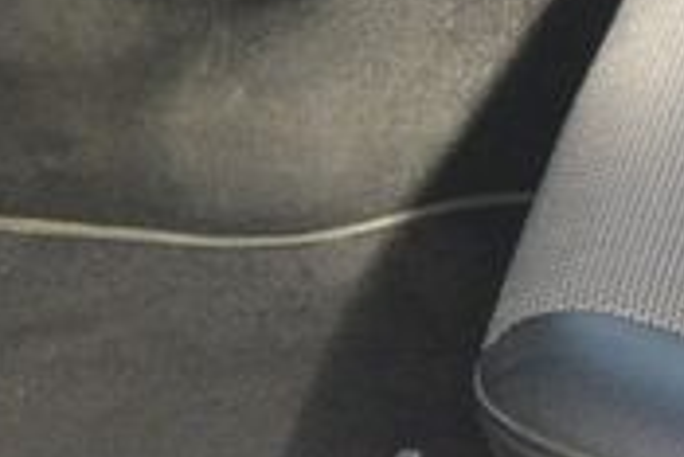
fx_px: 3233
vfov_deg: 7.9
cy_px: -228
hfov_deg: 11.7
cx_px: 958
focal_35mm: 170
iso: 200
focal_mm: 11
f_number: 3.5
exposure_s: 1/200
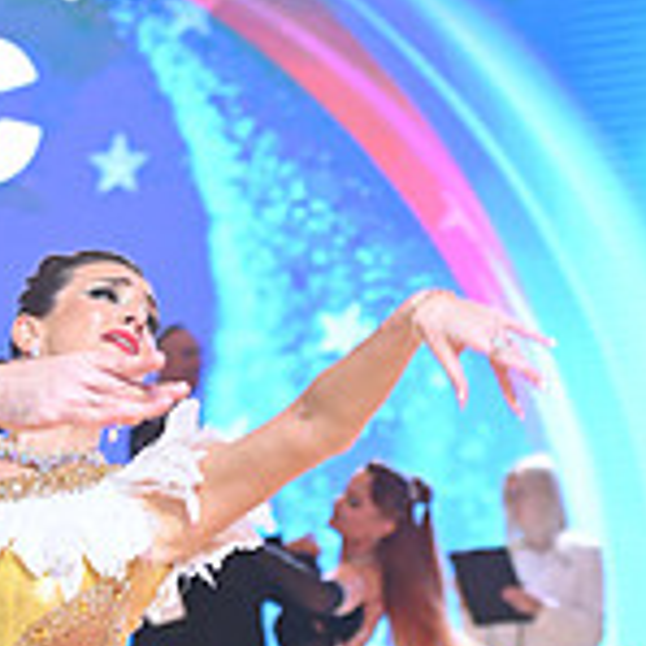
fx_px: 5574
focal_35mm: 264
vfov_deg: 6.5
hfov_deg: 6.6
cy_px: 962
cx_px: 115
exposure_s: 1/200
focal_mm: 80
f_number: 4
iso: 2000
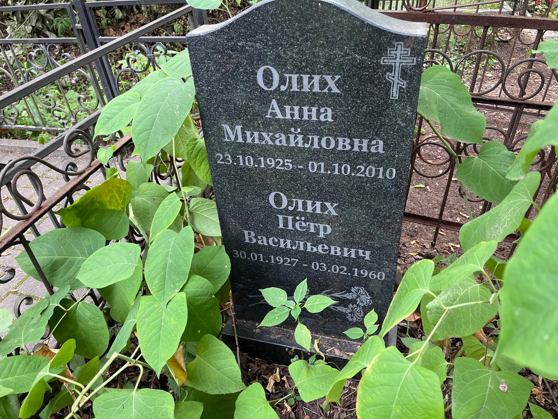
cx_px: 279
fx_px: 419
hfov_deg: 67.3
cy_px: 210
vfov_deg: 53.1
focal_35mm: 26
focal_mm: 5.1
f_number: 1.6
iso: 125
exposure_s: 1/103
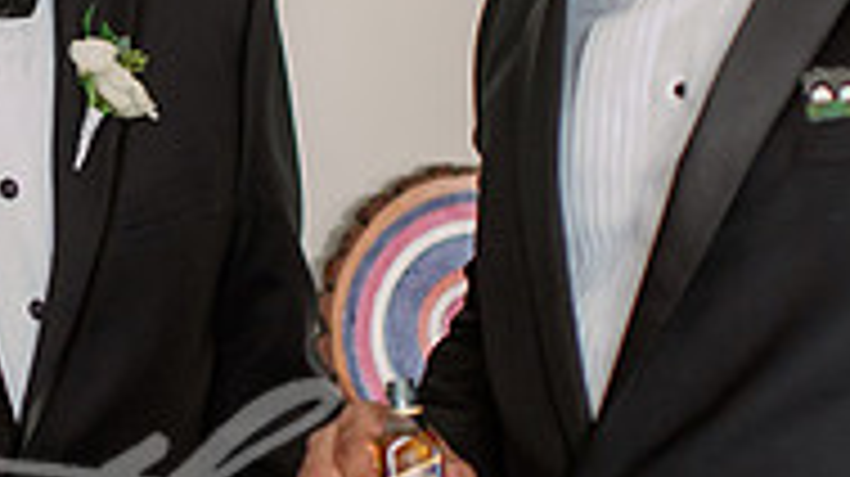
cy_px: 172
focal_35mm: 119
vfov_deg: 10.2
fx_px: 2680
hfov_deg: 17.7
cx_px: 81
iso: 800
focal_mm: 35
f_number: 2.2
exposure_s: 1/400
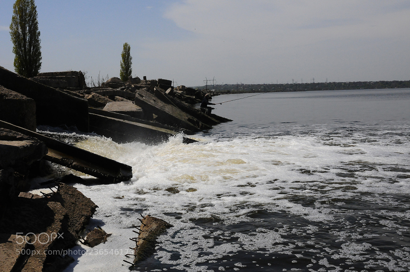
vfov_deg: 31.8
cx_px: 205
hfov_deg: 46.4
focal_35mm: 42
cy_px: 136
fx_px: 478
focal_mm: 28
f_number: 16
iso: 1000
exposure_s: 1/2000
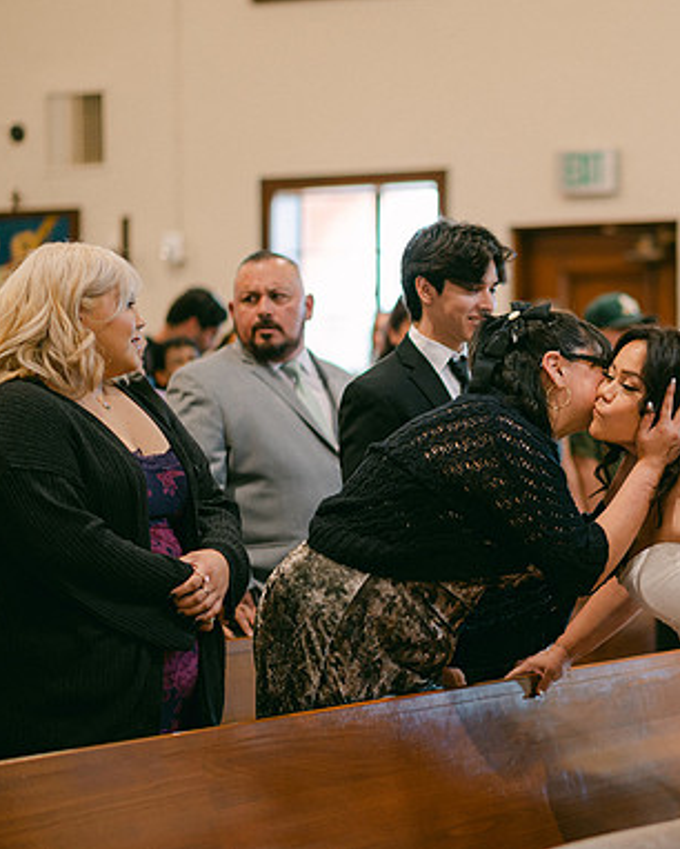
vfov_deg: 15.9
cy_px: 422
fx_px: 3042
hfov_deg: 12.7
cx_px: 616
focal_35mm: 121
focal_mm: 85
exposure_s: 1/125
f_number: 1.8
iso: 320
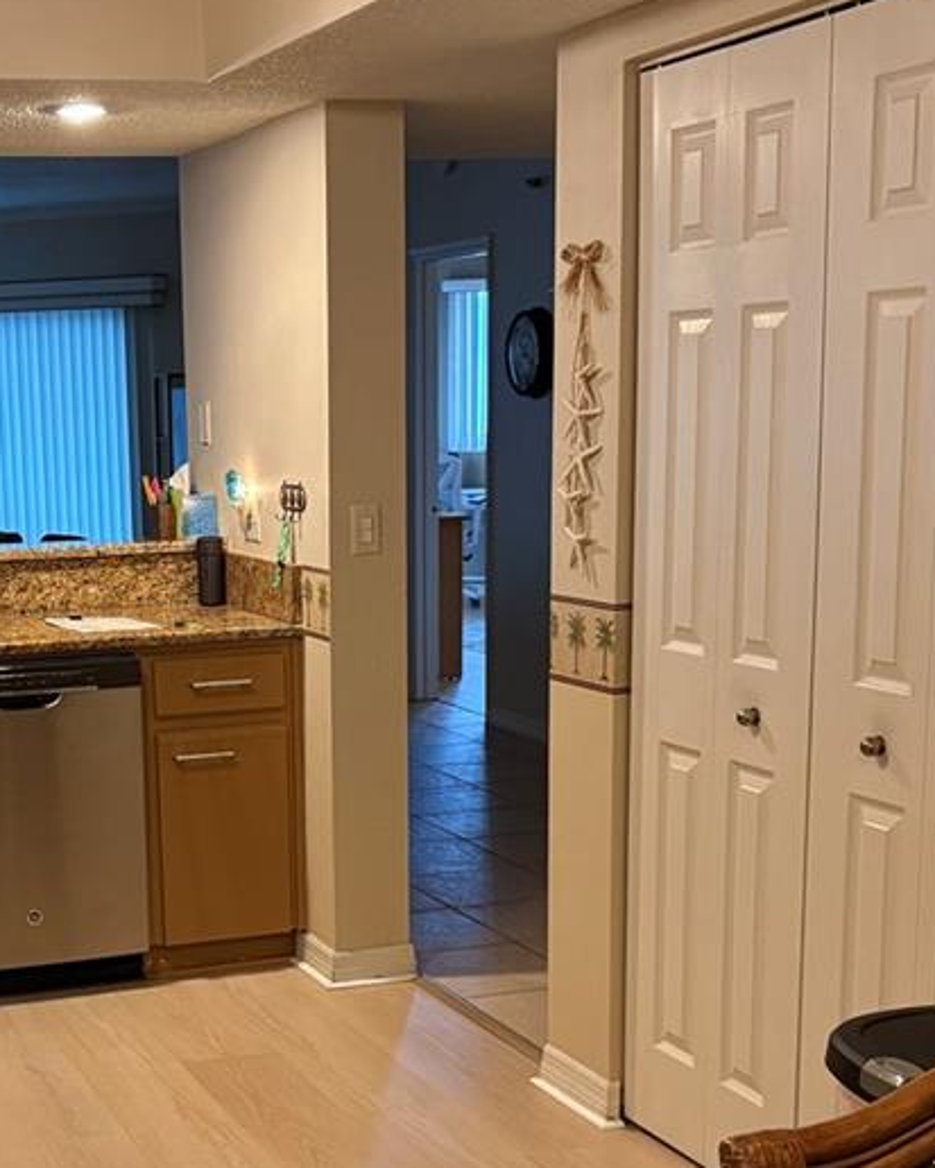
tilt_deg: -11.8
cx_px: 213
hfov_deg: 25.4
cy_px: 835
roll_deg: +1.9
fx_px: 2040
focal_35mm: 59
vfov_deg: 31.5
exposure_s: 1/60
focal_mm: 5.96
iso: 320
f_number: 1.6
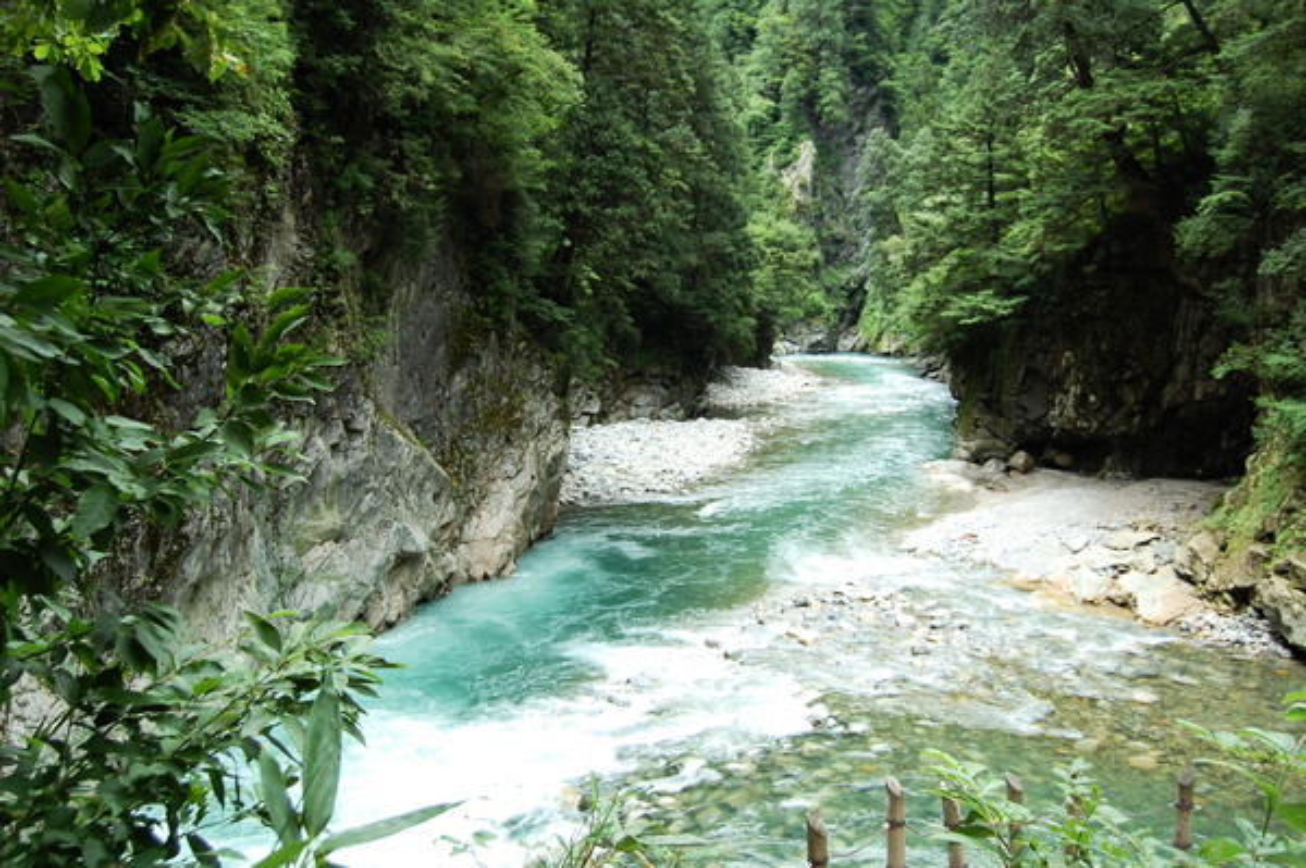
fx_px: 1196
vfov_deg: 39.9
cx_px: 653
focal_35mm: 33
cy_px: 434
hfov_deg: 57.3
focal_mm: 22
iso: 400
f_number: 5
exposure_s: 1/100
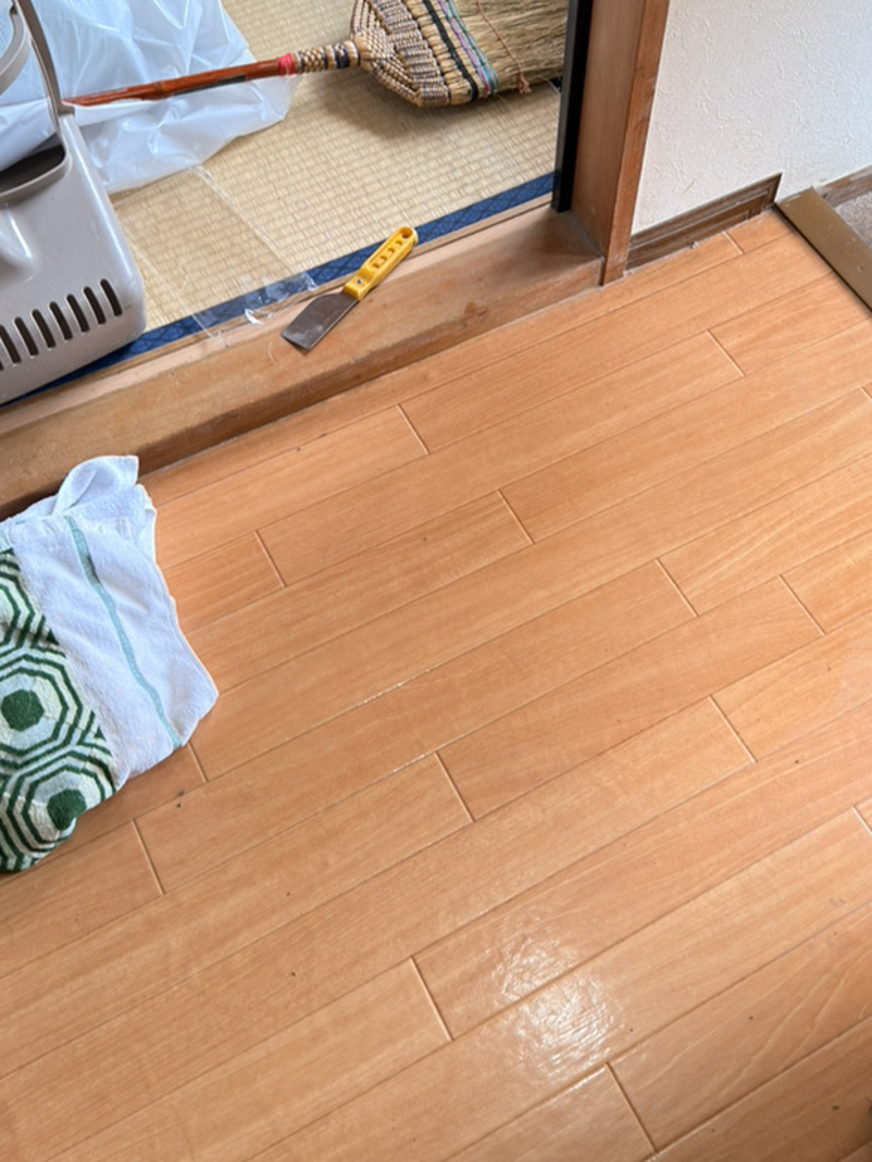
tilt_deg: -58.2
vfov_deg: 50.0
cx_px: 481
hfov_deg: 38.6
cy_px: 514
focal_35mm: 37
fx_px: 1242
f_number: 1.78
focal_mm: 6.76
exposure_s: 1/80
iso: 125
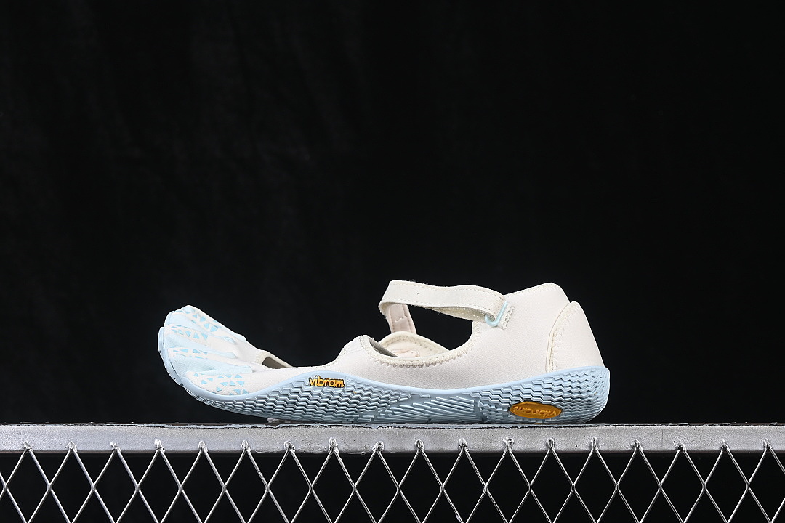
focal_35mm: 75
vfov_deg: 18.2
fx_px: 1635
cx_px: 392
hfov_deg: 27.0
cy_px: 262
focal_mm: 50
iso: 160
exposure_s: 1/80
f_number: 8
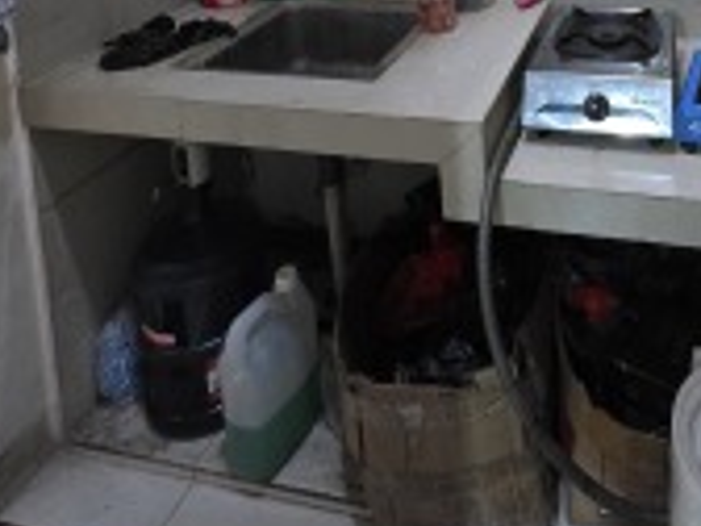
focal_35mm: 31
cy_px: -177
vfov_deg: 32.5
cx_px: 532
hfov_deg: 55.3
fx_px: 628
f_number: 1.9
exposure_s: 1/50
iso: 1000
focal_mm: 2.2
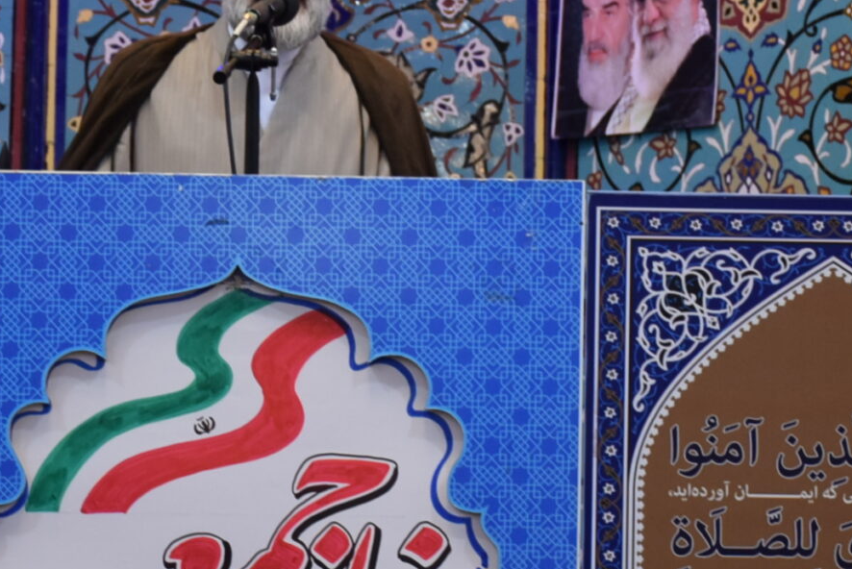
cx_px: 356
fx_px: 4926
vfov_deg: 6.6
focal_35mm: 208
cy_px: 268
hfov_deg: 9.9
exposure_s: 1/60
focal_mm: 48
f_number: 4.5
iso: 720
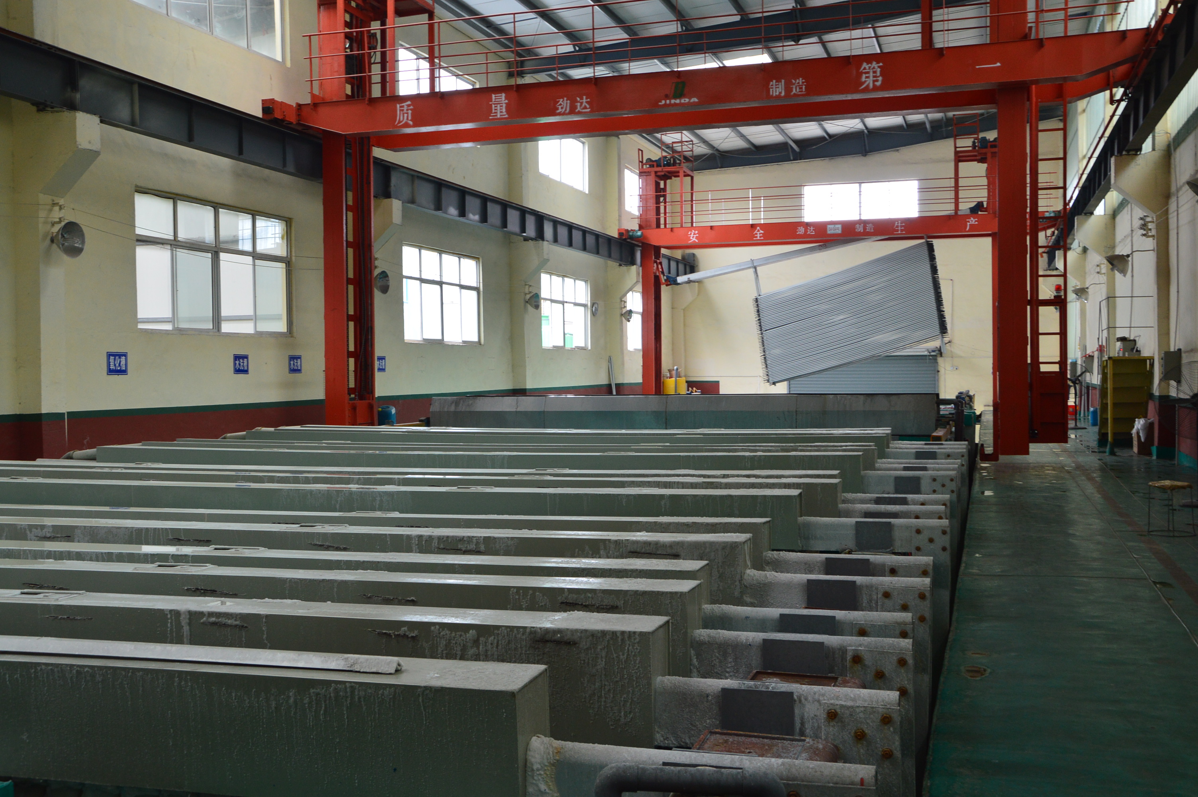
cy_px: 398
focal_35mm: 38
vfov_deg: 35.4
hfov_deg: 51.3
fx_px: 1247
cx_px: 599
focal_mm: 25
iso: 400
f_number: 7.1
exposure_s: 1/40
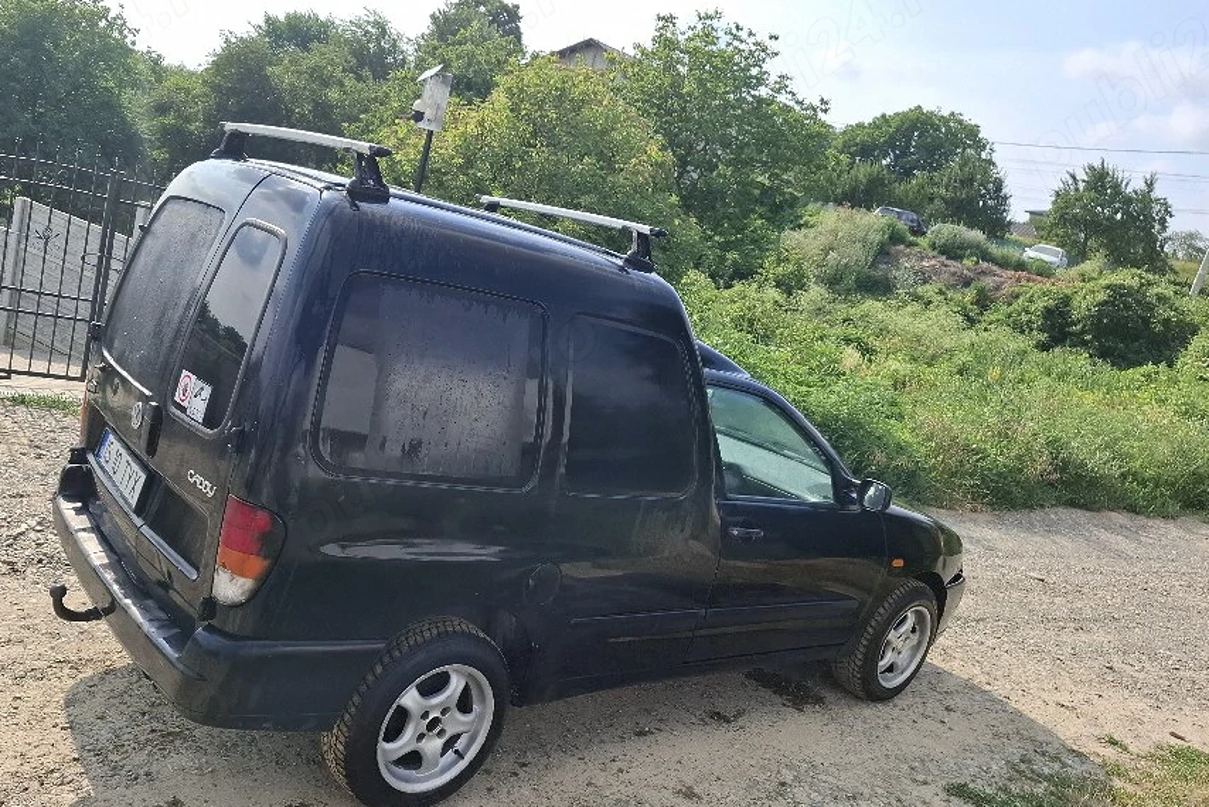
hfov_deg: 65.3
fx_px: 941
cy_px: 442
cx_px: 538
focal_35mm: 28
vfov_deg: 46.4
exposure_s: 1/2000
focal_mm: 5.54
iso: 50
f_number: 1.8
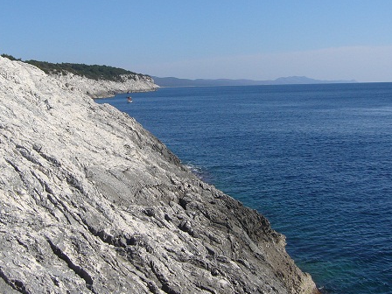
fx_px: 566
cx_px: 159
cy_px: 103
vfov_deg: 29.0
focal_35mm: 50
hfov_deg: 38.1
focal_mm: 5.8
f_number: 5.6
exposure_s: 1/640
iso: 80
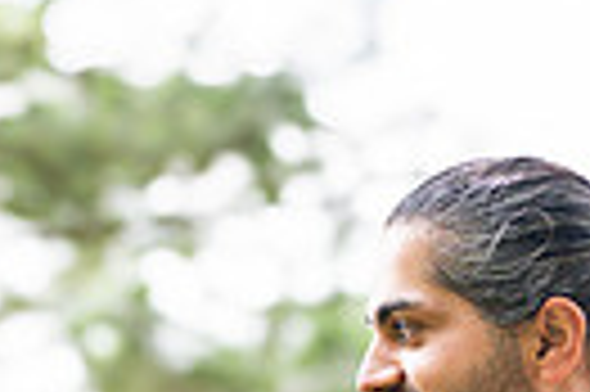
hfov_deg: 13.0
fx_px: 2537
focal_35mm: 155
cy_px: 804
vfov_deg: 8.4
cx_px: -86
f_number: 2
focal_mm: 35
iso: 200
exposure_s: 1/1600
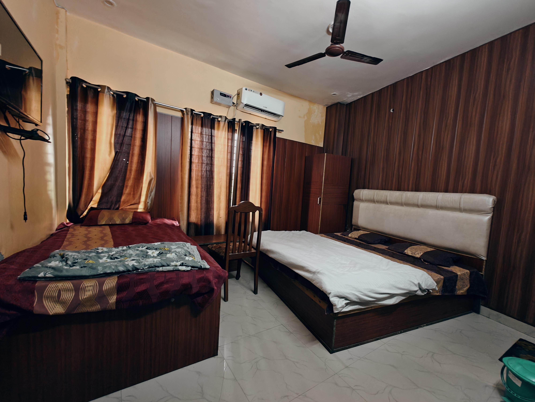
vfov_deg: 85.7
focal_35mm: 14
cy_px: 201
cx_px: 268
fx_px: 216
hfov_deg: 102.1
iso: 1250
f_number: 2.2
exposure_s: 1/20
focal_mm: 2.62
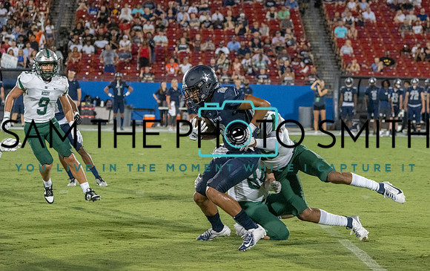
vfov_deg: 9.4
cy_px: 148
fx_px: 1648
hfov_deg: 14.9
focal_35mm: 140
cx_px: 222
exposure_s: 1/1000
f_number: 4.5
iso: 8000
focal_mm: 107
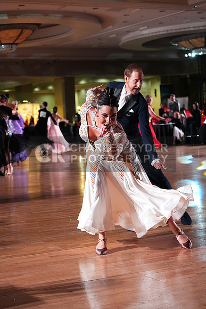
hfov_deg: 18.2
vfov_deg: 27.0
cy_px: 154
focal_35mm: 75
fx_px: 643
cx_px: 103
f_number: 5
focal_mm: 75
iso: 6400
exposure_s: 1/400
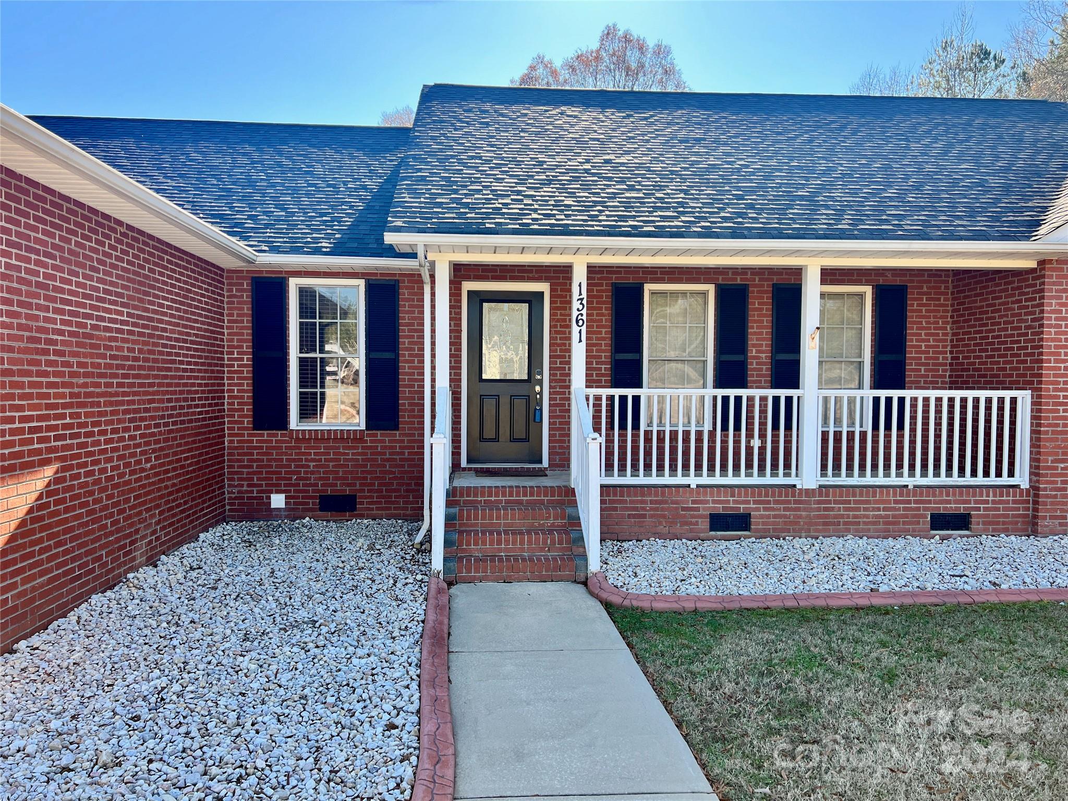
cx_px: 534
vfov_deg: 53.1
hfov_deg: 67.3
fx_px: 802
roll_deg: +0.1
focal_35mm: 26
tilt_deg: +1.3
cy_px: 400
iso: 50
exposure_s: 1/670
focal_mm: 5.7
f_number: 1.5
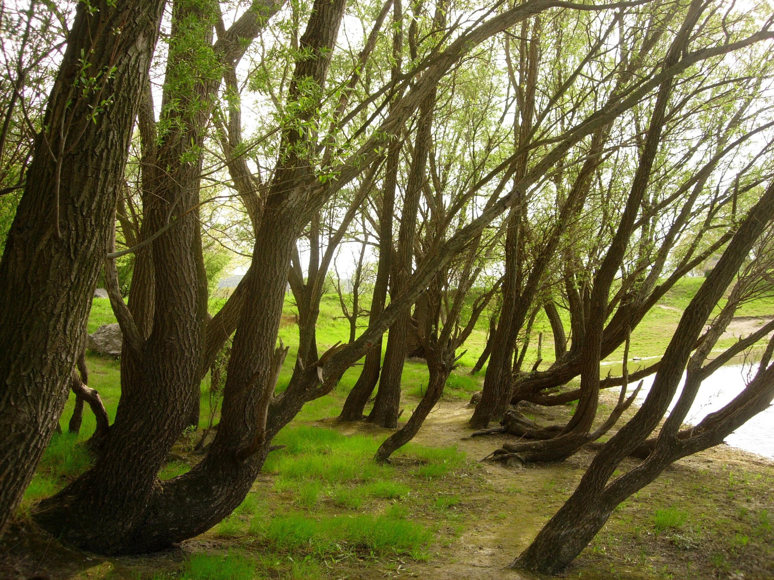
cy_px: 290
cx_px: 387
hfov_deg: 49.0
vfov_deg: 37.7
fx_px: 850
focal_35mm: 38
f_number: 2.8
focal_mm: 7.8
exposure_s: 1/249
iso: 64
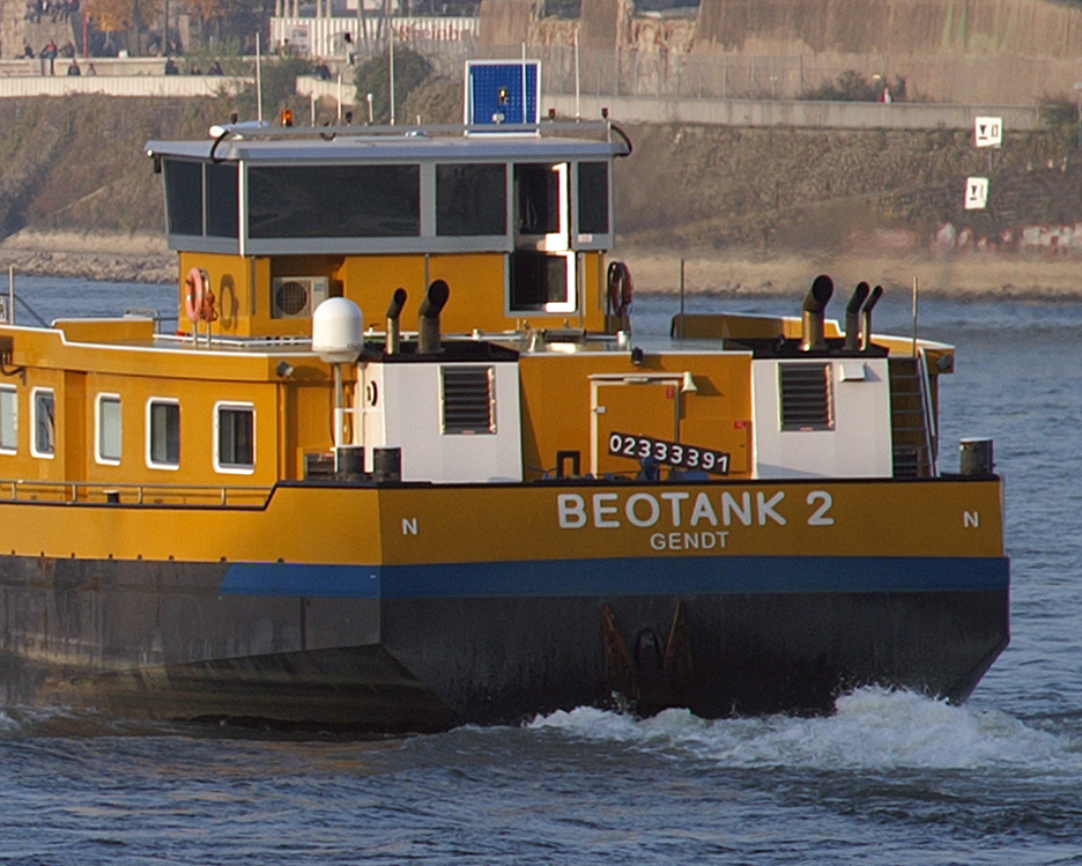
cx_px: -383
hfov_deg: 2.0
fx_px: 30393
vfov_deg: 1.6
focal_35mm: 949
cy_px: 439
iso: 100
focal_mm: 210
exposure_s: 1/200
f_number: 8
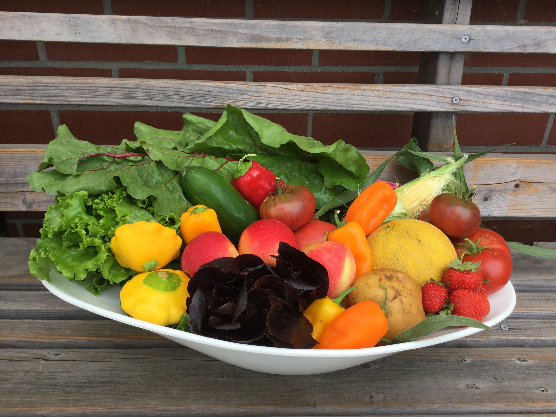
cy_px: 208
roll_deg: -1.1
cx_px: 278
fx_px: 498
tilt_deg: -29.3
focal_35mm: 31
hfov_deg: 58.4
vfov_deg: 45.4
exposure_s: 1/181
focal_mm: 3.3
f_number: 2.4
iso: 25
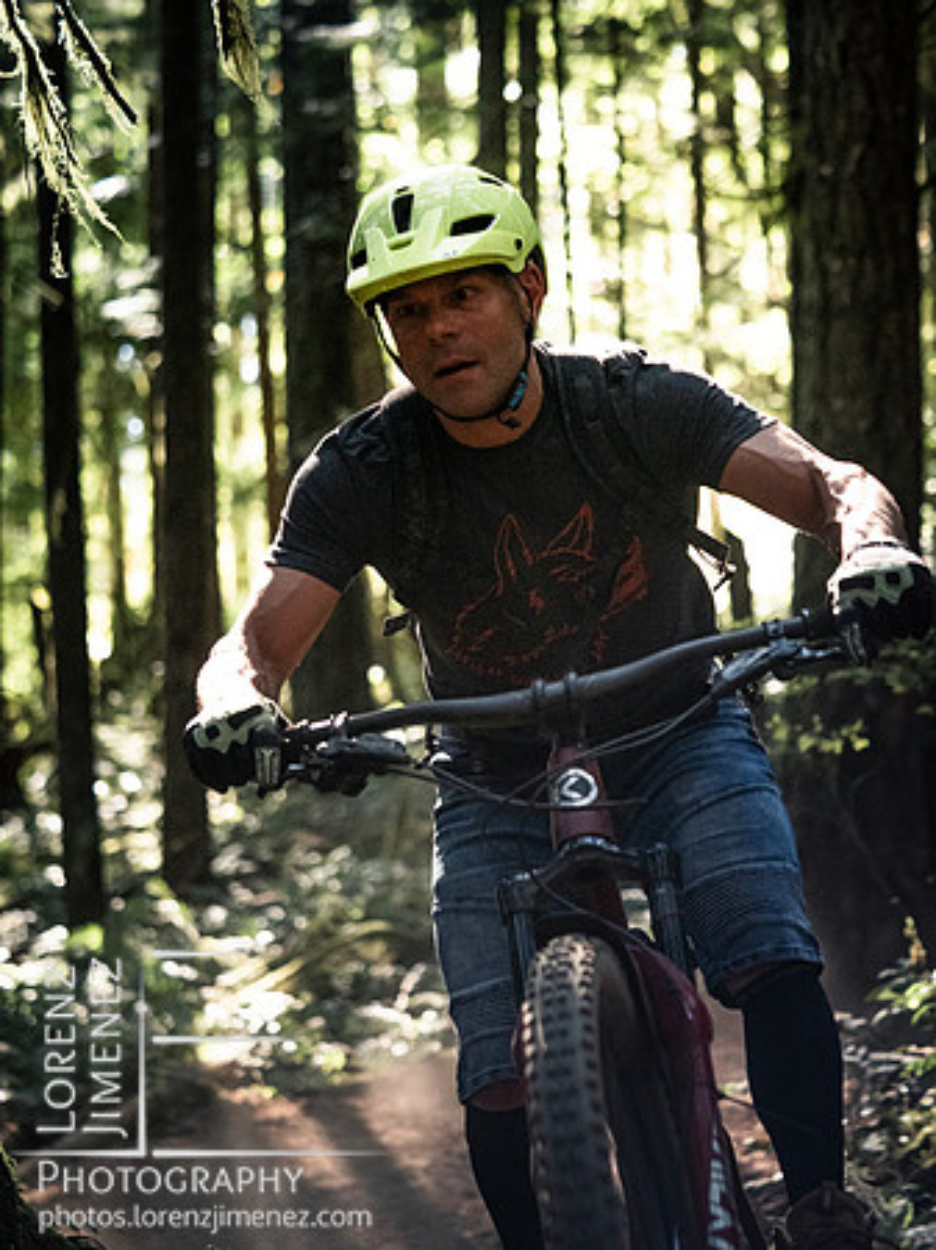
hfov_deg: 11.6
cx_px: 468
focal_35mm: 128
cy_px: 625
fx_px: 4619
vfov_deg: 15.4
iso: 3200
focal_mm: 64
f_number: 2.8
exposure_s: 1/800
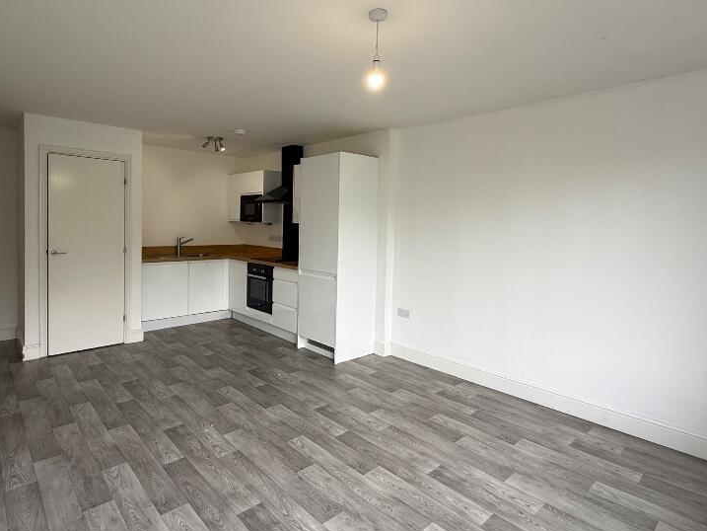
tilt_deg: -1.3
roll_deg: -2.1
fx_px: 409
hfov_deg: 81.4
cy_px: 237
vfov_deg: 65.8
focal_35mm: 20
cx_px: 314
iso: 64
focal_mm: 2.22
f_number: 2.2
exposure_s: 1/99
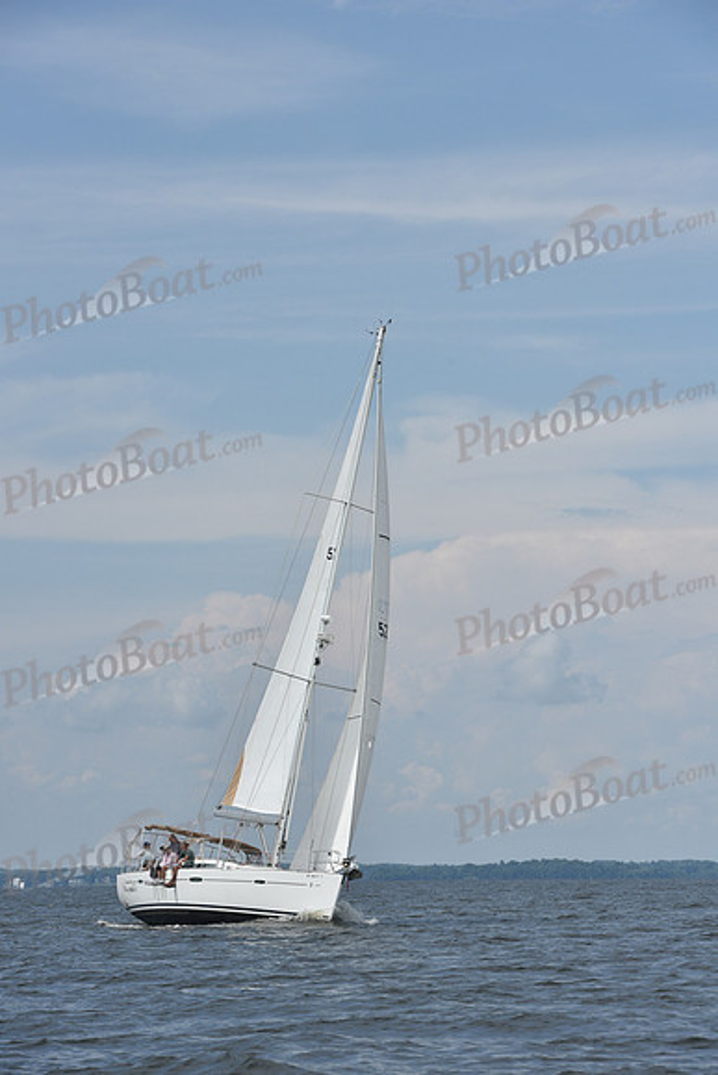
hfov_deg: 11.0
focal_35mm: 125
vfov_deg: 16.4
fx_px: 3737
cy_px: 538
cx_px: 359
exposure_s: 1/1600
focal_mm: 125
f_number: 10
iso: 320
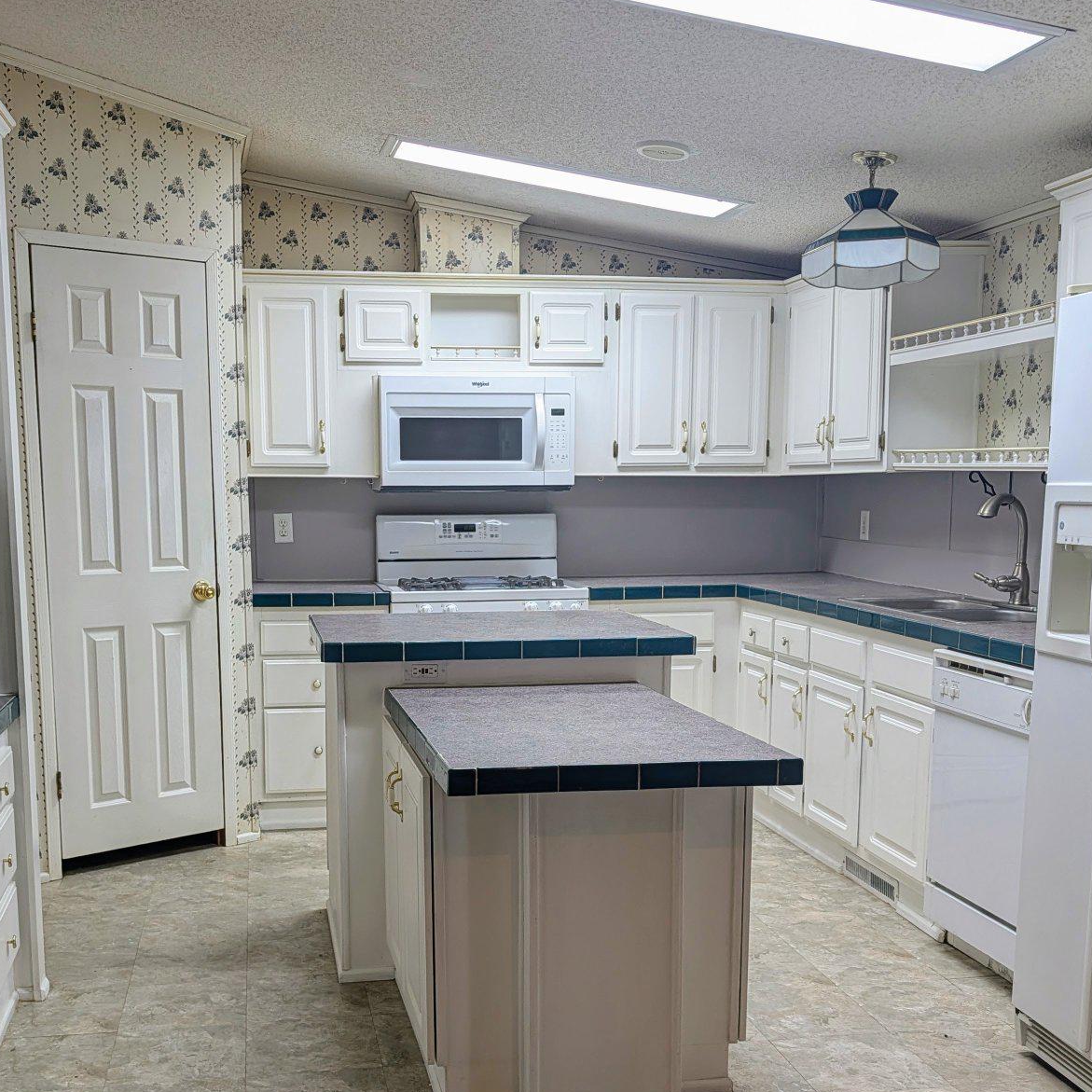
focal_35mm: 37
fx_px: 1321
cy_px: 701
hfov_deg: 44.8
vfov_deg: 44.5
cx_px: 452
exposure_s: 1/120
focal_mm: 6.9
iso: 129
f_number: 1.68
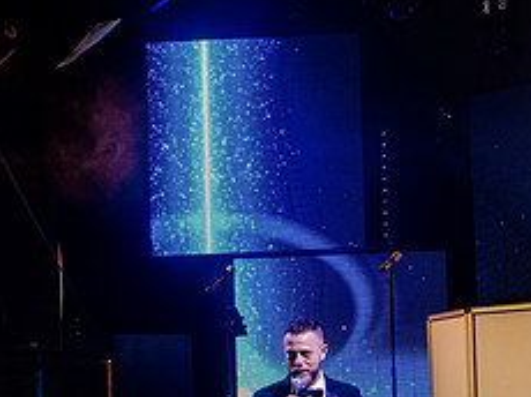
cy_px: 317
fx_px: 1303
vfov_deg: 17.2
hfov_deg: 22.5
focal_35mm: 85
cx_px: 478
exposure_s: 1/200
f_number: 4.5
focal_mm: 35
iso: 1600
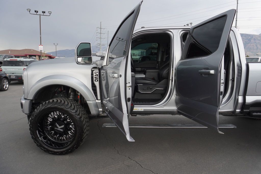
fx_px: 174
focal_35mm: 24
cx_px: 130
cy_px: 87
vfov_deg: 53.2
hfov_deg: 73.7
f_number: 5.6
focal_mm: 16
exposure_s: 1/125
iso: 100
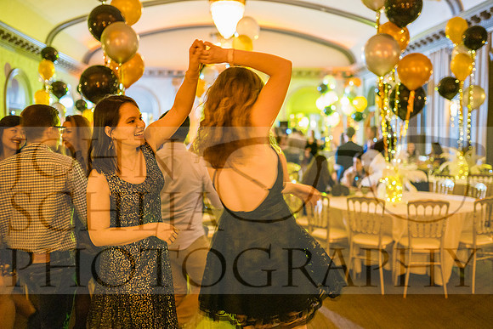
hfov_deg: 54.4
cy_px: 164
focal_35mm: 35
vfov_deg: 37.9
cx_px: 246
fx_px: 479
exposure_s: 1/50
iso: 5000
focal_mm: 35
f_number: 1.4
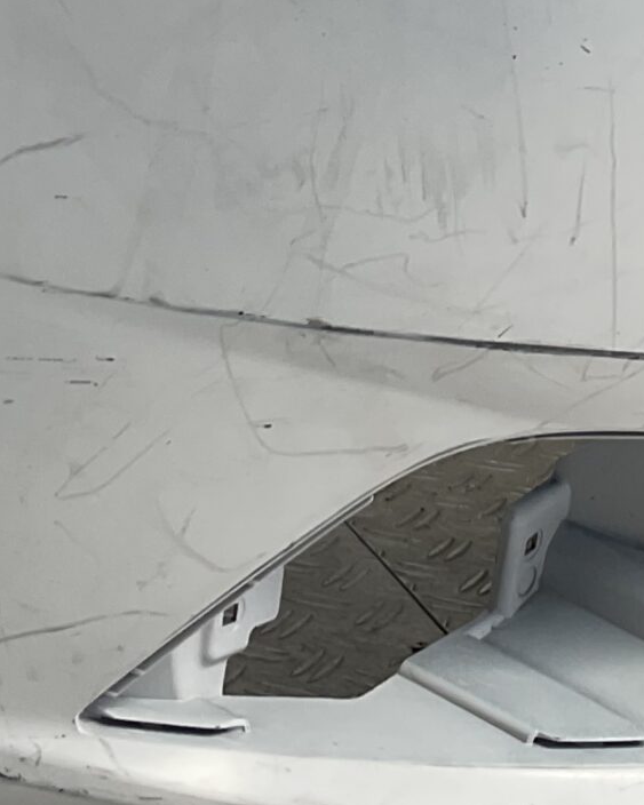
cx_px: 585
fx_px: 2454
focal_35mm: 103
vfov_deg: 18.4
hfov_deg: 14.8
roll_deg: -4.8
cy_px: 98
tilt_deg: -10.6
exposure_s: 1/568
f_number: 1.8
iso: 16
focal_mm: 3
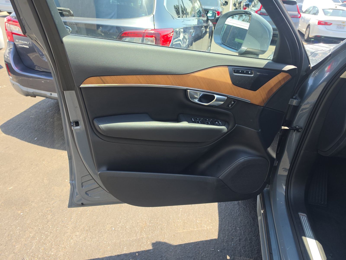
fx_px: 230
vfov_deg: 58.9
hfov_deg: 73.9
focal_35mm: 23
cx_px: 173
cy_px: 130
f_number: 1.4
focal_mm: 6.5
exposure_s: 1/178
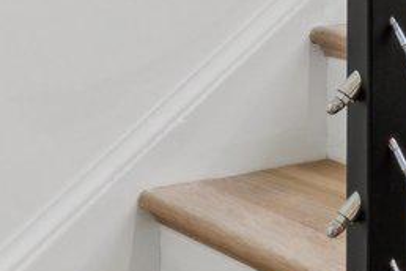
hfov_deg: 14.4
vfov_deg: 12.0
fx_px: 1252
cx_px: 880
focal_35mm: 111
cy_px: -92
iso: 320
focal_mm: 14
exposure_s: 1/20
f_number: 10
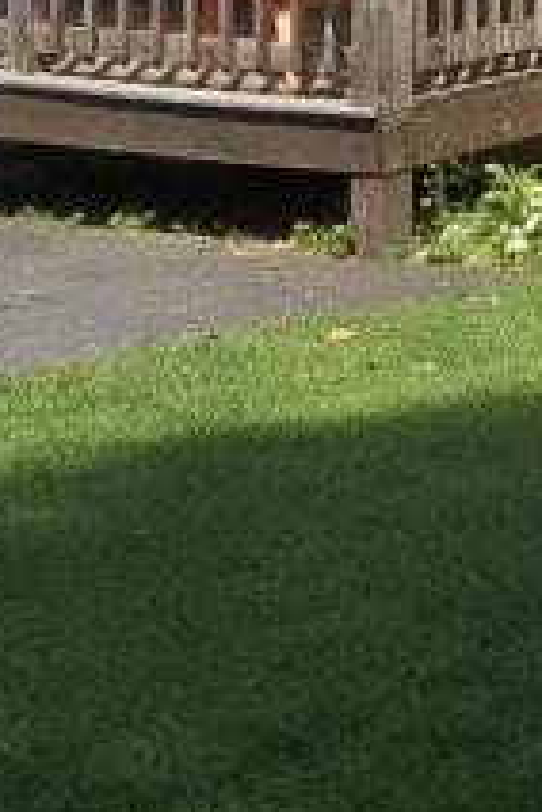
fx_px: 4178
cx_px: 1073
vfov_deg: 10.8
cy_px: -324
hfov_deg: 7.2
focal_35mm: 185
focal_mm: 6.6
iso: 80
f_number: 4
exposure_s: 1/400
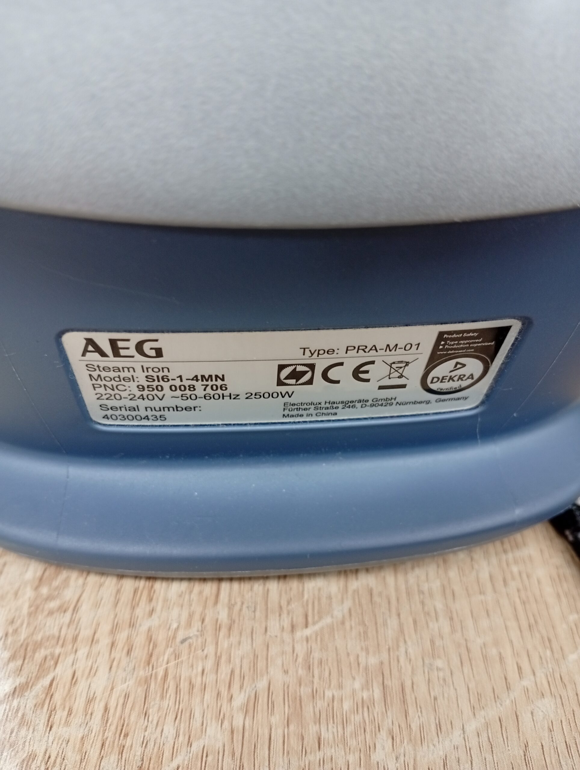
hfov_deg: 51.5
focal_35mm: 27
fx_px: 602
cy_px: 385
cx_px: 290
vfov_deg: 65.2
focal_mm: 3.98
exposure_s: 1/33.3
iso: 177
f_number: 1.8
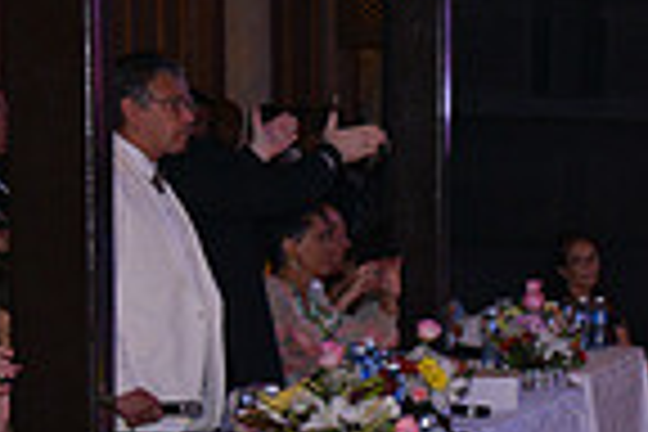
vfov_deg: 7.1
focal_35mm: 193
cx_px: 1282
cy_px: 385
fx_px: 3474
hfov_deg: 9.9
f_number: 4.5
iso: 1000
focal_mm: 48
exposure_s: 1/250
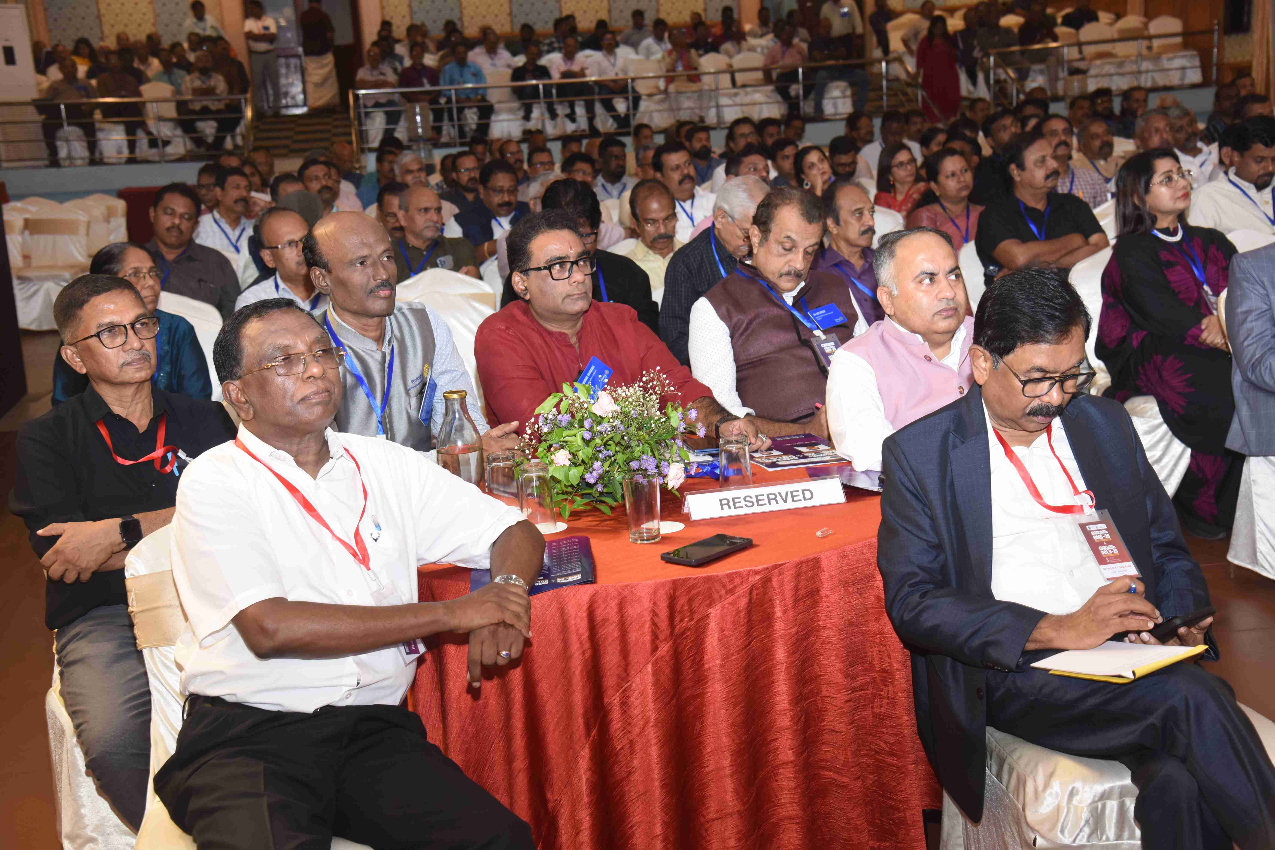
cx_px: 638
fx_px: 1700
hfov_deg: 41.1
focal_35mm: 48
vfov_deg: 28.1
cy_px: 425
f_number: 6.3
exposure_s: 1/80
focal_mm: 48
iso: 800
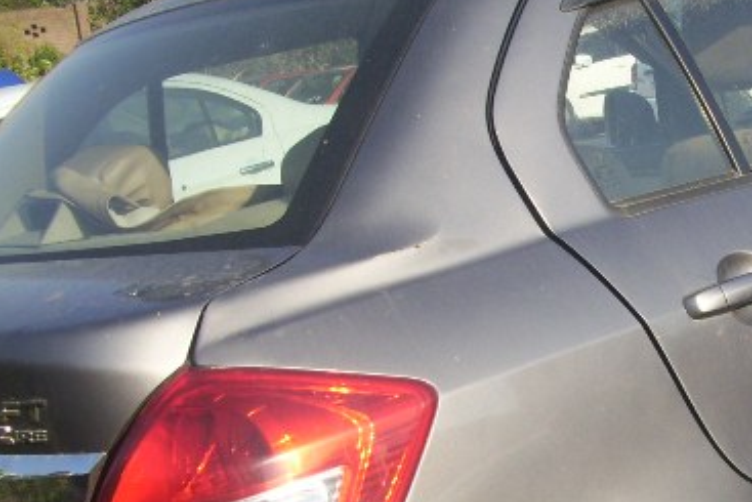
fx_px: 1609
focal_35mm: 77
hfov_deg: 25.3
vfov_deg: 17.6
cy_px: 367
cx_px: 719
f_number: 2.9
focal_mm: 5.7
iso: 80
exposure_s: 1/640
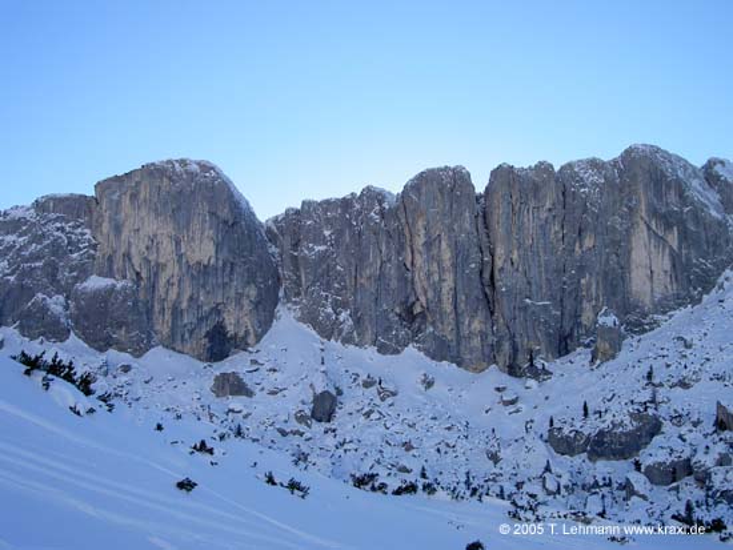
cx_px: 366
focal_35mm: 39
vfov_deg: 36.8
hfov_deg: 47.8
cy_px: 275
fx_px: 826
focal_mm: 8
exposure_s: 1/250
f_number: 4.7
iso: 100
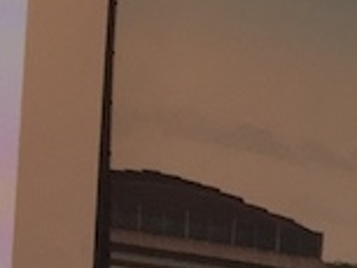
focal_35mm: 227
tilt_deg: +7.0
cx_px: 1290
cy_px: 317
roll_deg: +0.6
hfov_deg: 7.1
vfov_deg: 6.5
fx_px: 2343
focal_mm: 4.15
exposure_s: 1/122
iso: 32
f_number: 2.2
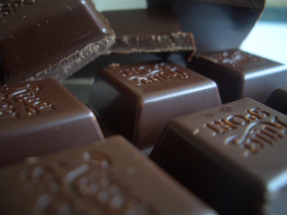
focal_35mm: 35
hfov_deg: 52.6
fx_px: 290
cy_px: 108
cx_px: 144
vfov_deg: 40.7
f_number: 2.6
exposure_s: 1/8
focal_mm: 5.8
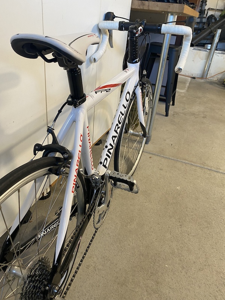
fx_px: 225
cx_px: 112
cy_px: 150
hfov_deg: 53.1
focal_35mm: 26
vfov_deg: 67.3
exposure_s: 1/60
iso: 125
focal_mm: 4.25
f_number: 1.8
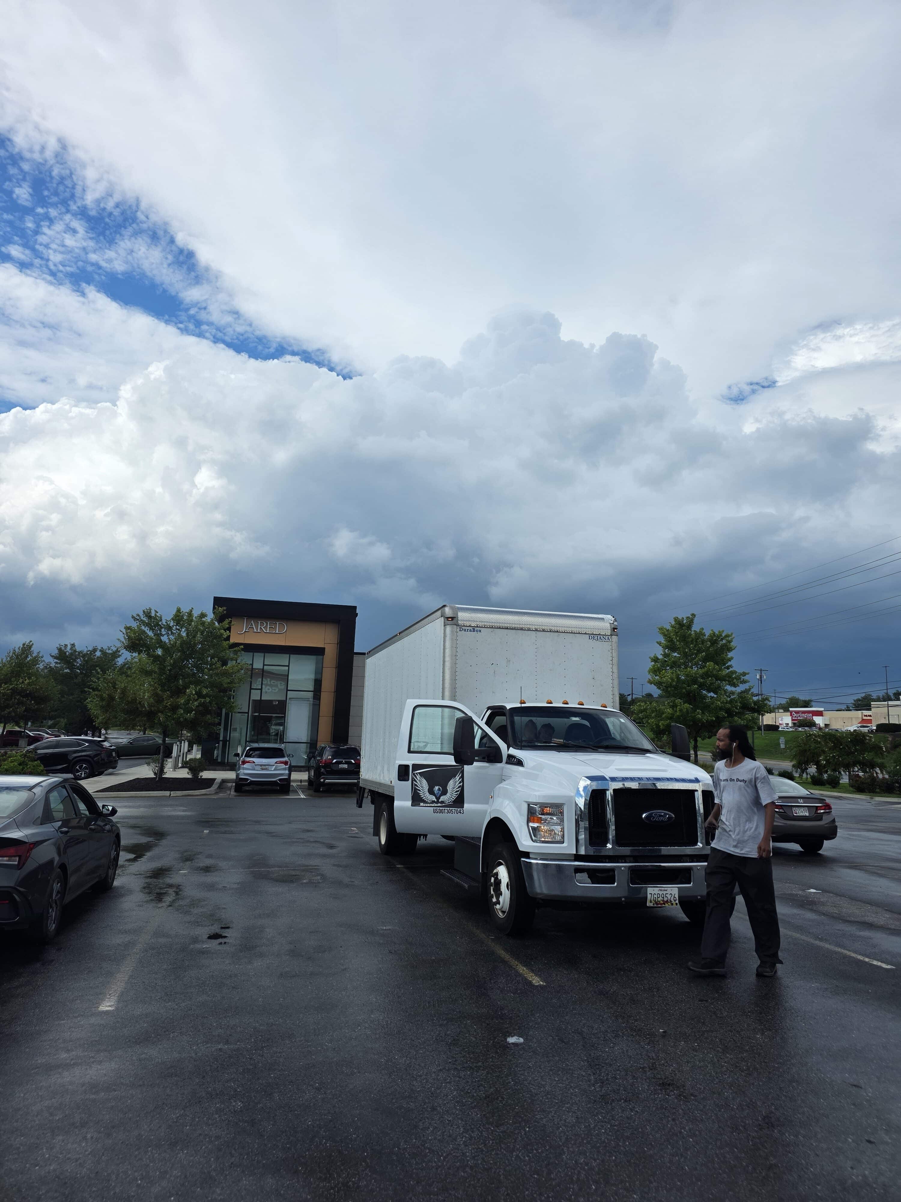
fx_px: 798
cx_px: 450
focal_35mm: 23
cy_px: 601
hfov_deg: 58.9
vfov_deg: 73.9
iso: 64
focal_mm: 6.3
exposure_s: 1/7944
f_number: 1.7
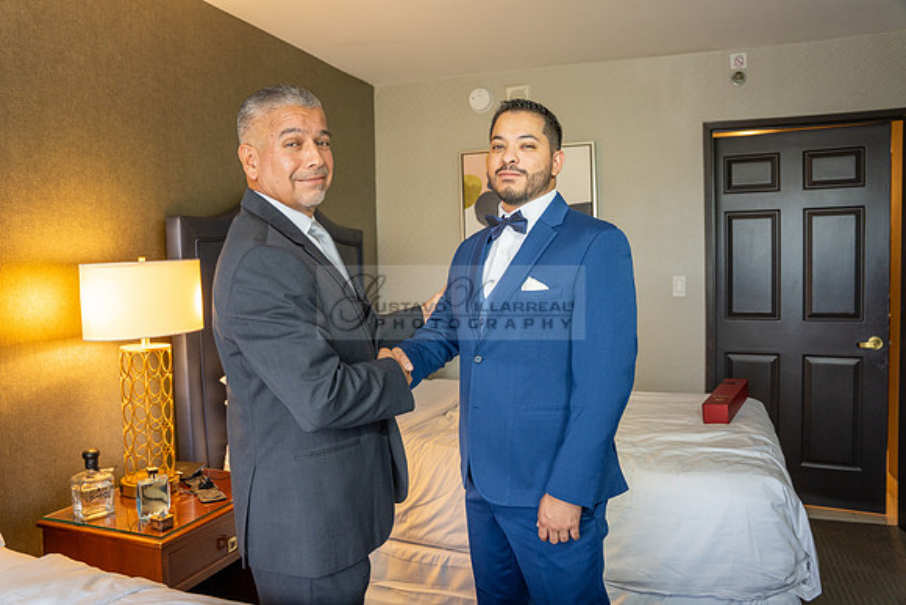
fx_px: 705
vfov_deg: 46.4
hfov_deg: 65.5
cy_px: 302
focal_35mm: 28
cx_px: 453
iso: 640
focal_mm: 28
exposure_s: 1/80
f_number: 3.2
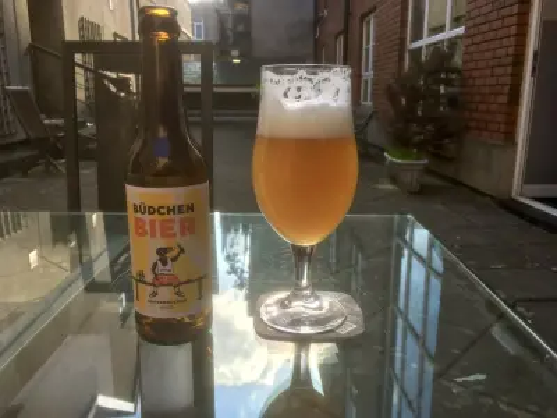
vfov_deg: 48.2
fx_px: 467
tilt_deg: -16.8
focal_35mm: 29
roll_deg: -1.3
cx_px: 278
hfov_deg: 61.7
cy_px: 209
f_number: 2.2
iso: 25
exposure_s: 1/331
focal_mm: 4.15
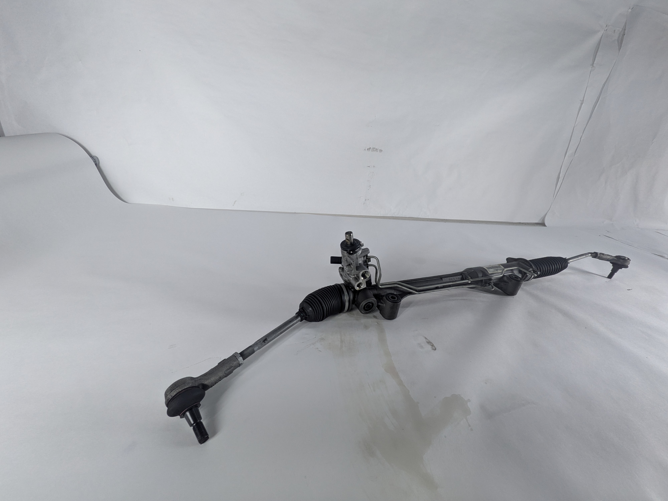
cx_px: 334
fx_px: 270
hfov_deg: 102.1
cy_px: 250
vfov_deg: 85.7
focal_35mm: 14
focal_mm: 1.85
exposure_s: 1/388
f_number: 2.2
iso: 64
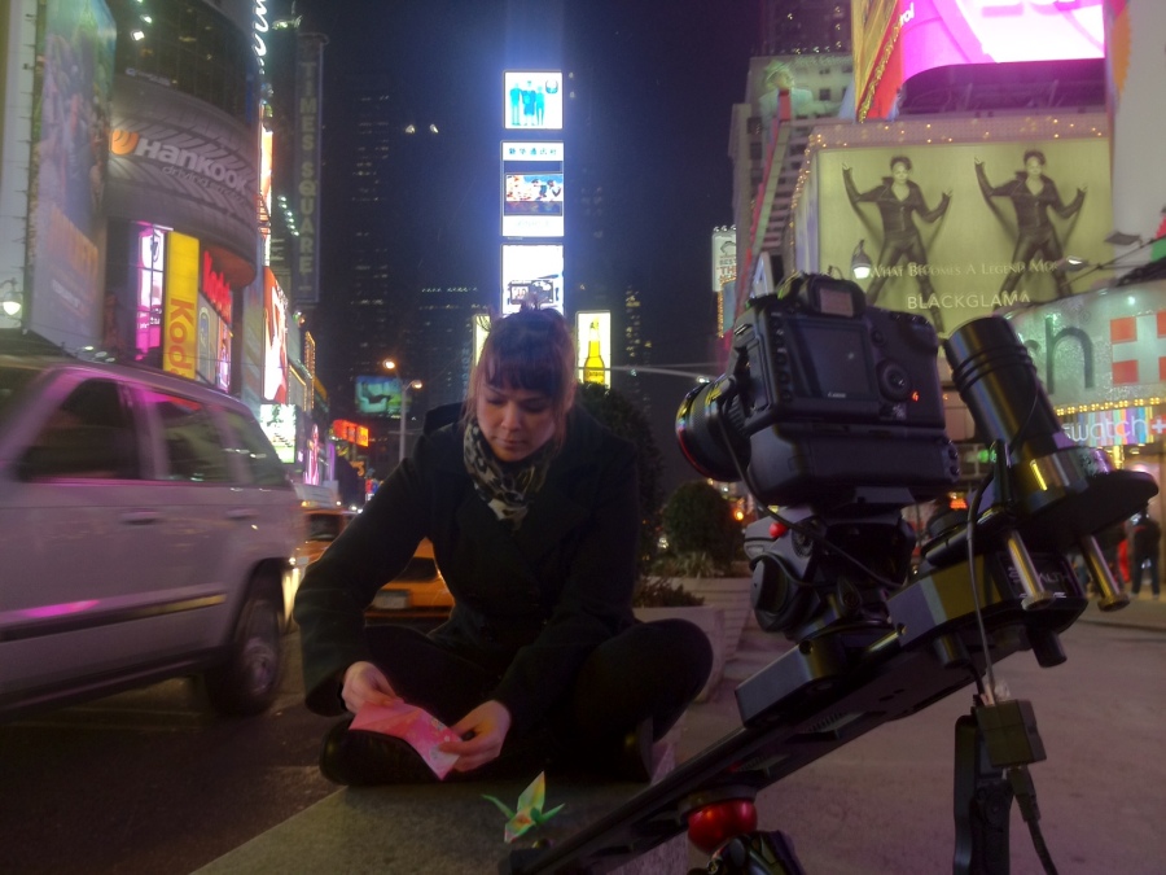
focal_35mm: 35
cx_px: 583
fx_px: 1179
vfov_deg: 40.7
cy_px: 438
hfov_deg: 52.6
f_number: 2.4
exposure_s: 1/20
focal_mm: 4.28
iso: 100
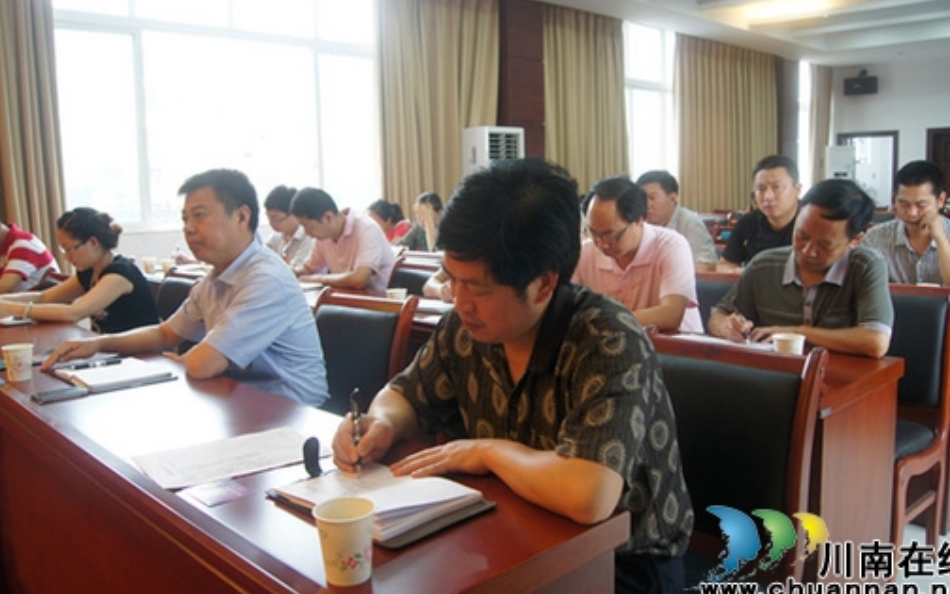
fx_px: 777
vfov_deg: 41.8
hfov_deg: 62.9
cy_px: 267
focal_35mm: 30
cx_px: 486
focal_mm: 18
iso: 400
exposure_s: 1/30
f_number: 3.5
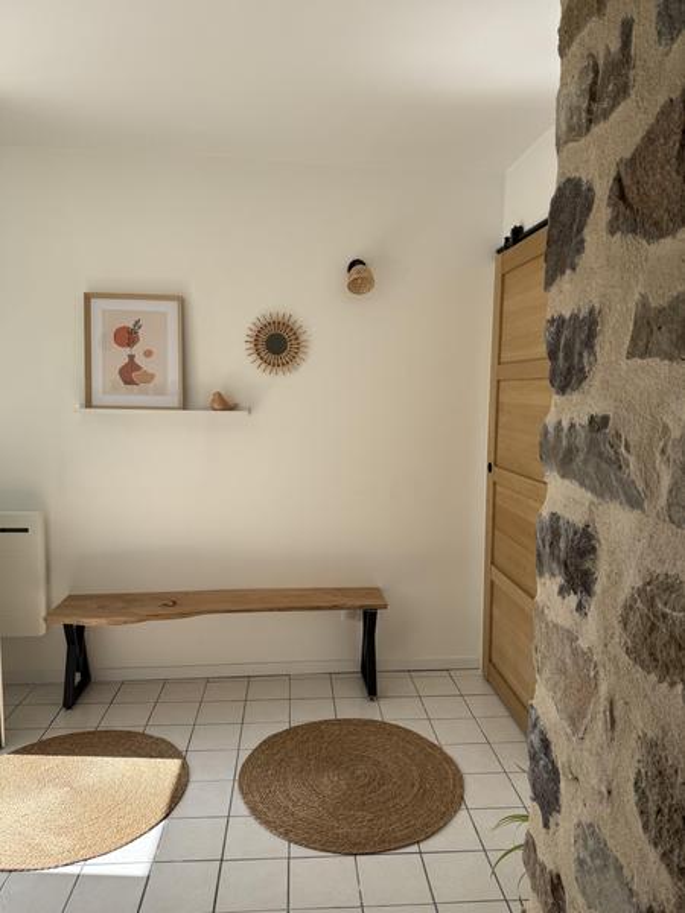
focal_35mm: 24
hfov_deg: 56.8
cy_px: 456
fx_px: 633
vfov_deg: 71.6
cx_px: 342
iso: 80
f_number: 1.78
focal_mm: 6.76
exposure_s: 1/1770
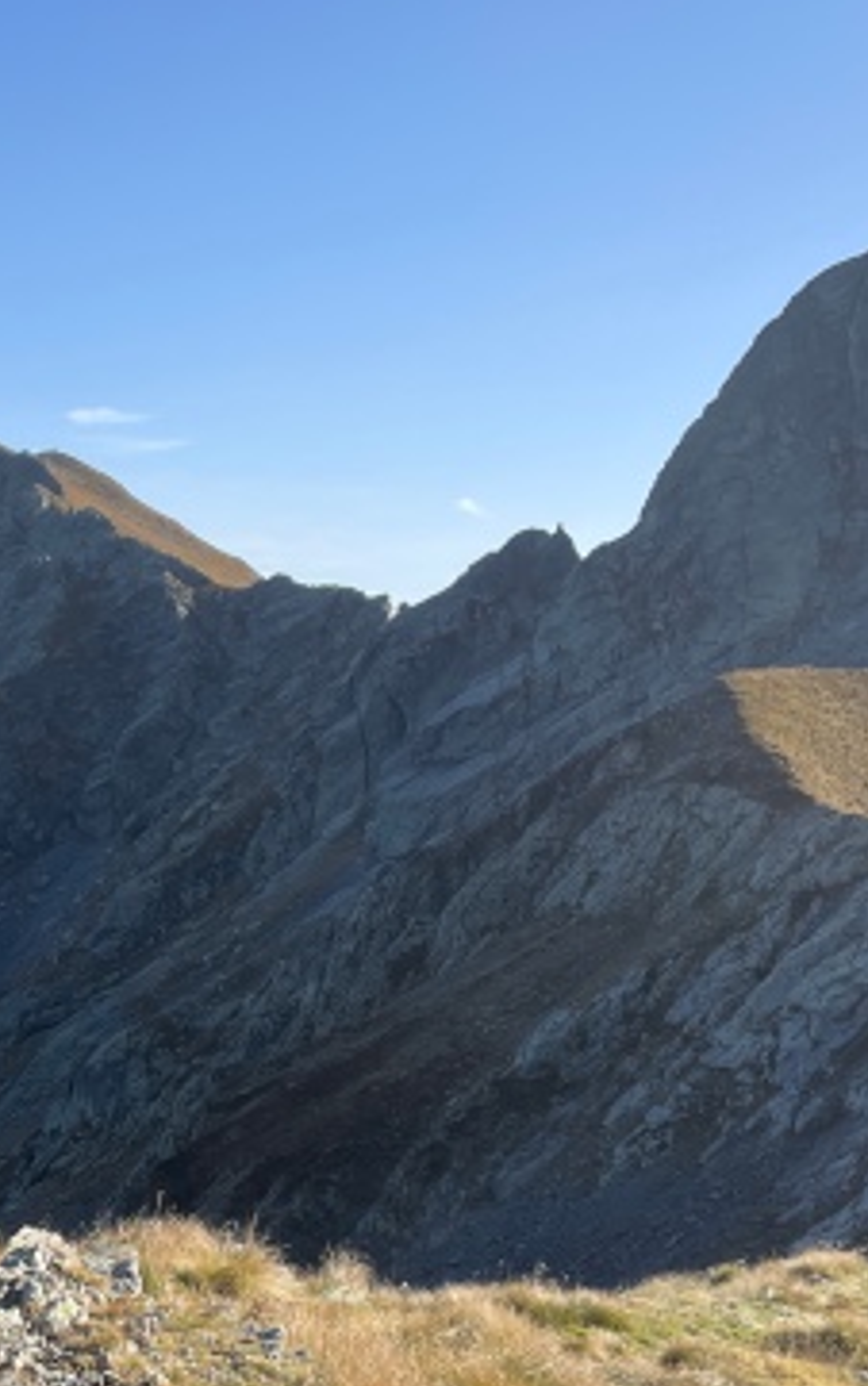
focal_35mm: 61
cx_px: -230
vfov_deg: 33.0
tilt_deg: -7.9
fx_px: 2306
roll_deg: -1.8
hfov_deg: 19.8
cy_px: 998
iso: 32
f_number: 1.6
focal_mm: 4.2
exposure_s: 1/2564
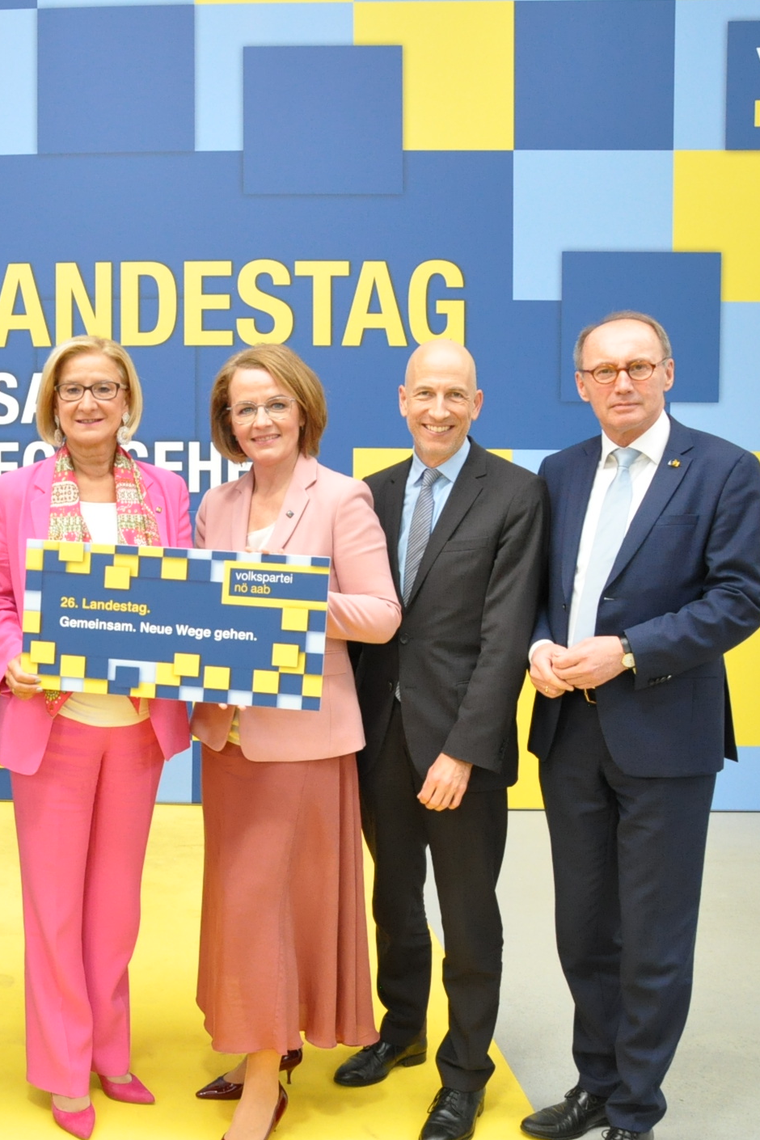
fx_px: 1298
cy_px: 568
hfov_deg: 30.7
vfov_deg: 47.4
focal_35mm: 41
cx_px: 31
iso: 2000
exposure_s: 1/180
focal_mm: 18
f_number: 6.7
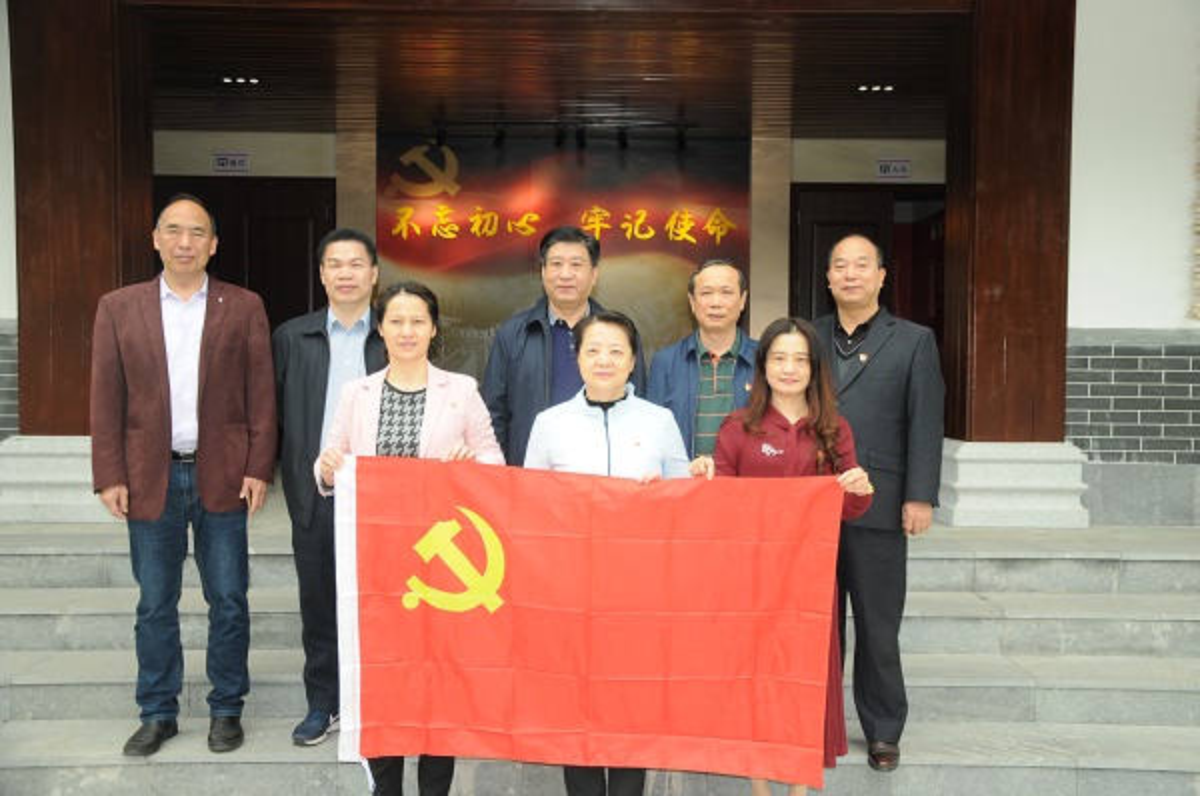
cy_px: 398
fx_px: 1298
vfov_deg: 34.1
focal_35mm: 39
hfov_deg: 49.6
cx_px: 600
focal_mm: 26
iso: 250
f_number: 4
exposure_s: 1/250
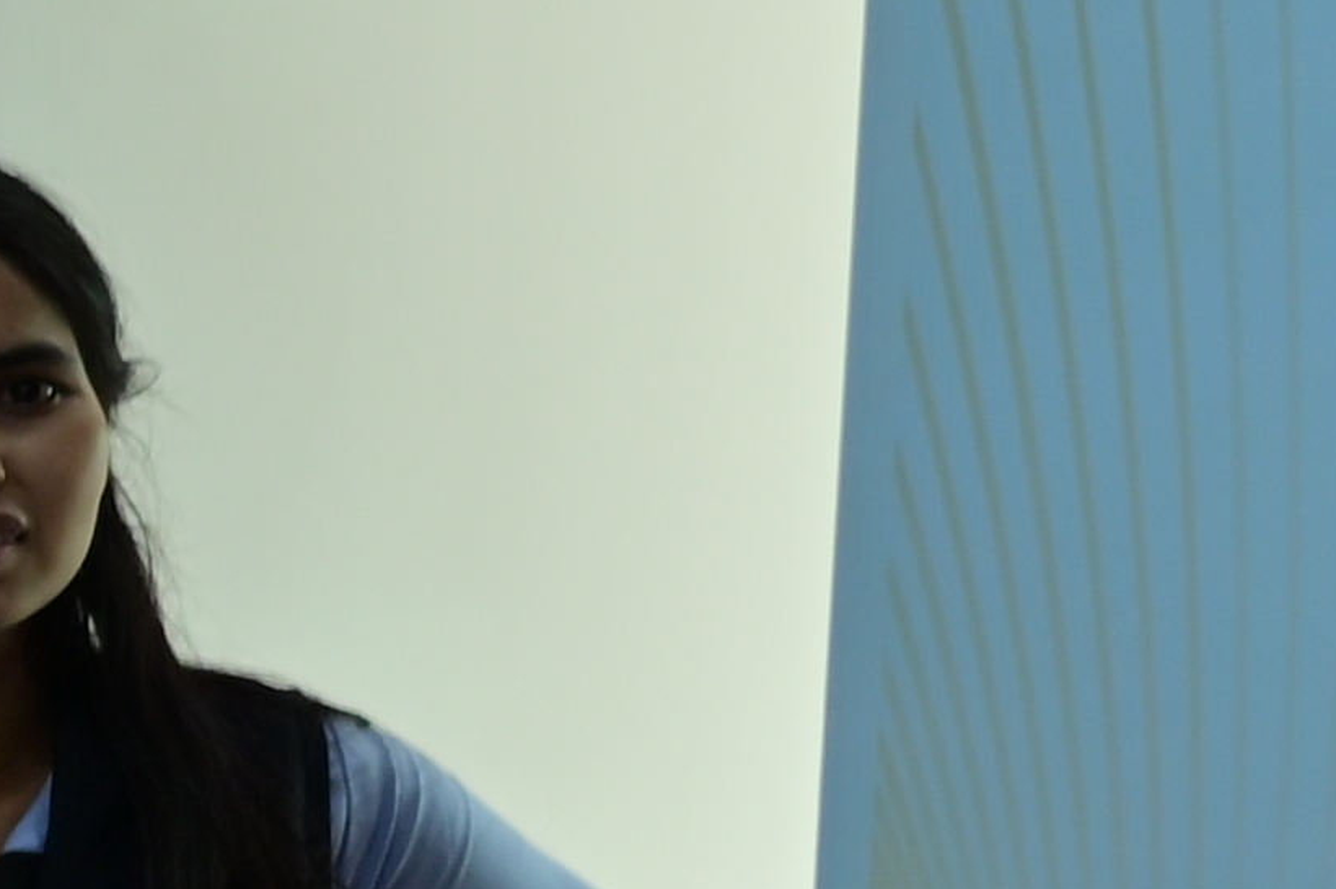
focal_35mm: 258
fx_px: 9570
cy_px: 29
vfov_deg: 5.3
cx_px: 4788
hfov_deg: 6.7
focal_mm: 35
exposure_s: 1/160
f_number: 1.8
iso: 160
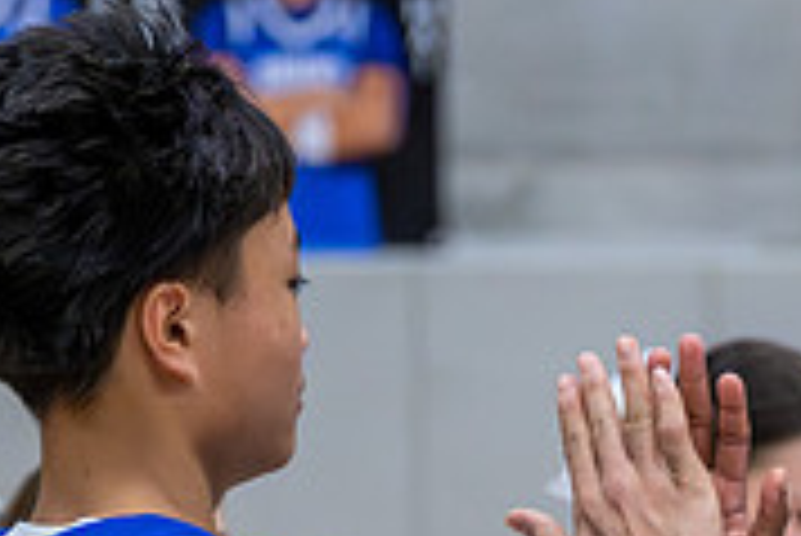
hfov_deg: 5.1
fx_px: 8952
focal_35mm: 402
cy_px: 776
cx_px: 630
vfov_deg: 3.4
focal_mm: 86
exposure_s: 1/1000
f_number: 2.8
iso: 6400
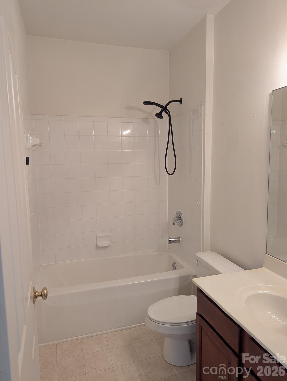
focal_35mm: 24
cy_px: 190
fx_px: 265
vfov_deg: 71.5
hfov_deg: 56.9
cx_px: 144
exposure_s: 1/60
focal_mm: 6.81
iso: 116
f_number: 1.85
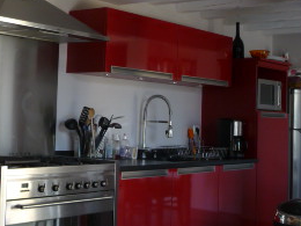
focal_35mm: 69
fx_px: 600
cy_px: 76
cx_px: 133
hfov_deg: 28.1
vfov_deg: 21.2
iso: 100
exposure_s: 1/50
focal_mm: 4.7
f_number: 3.3
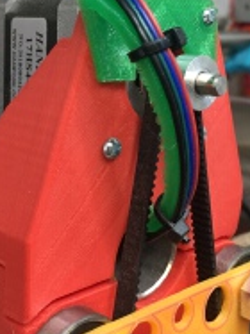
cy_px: 77
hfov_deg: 23.5
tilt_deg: -4.1
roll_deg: -0.7
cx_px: 161
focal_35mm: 62
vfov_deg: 30.6
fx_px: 598
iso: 200
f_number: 2.2
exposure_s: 1/33
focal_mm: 4.15
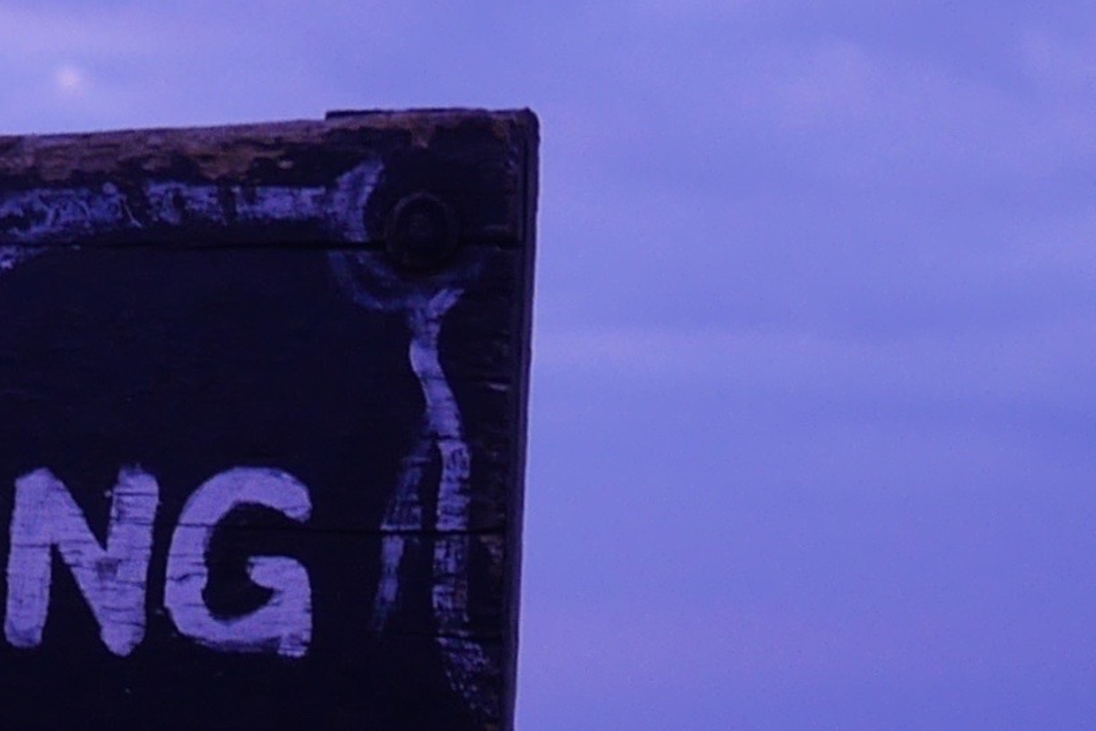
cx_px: -981
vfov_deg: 6.7
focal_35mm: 195
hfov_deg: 9.9
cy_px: 1676
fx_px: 5936
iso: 200
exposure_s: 1/100
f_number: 4
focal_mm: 17
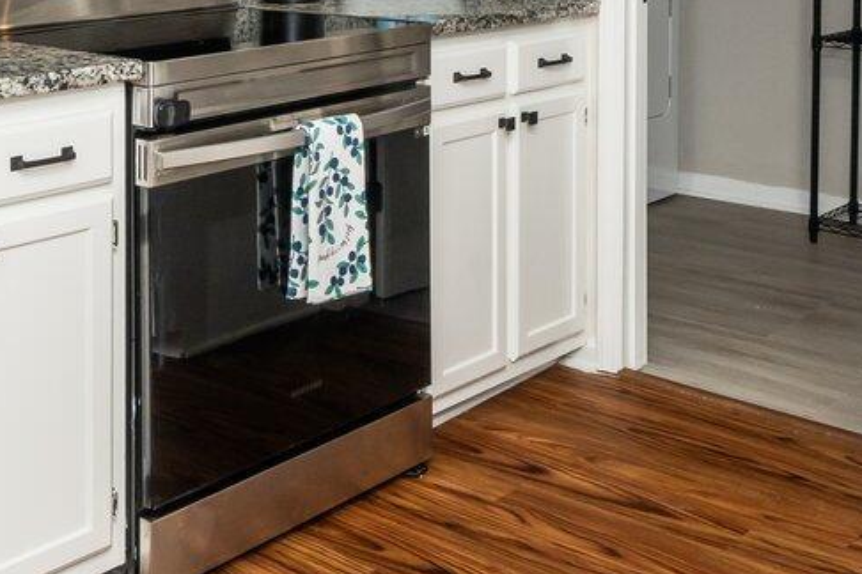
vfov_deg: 21.6
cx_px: 360
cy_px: -84
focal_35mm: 59
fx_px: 1413
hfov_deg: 33.9
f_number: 11
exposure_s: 1/80
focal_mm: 14
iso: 640
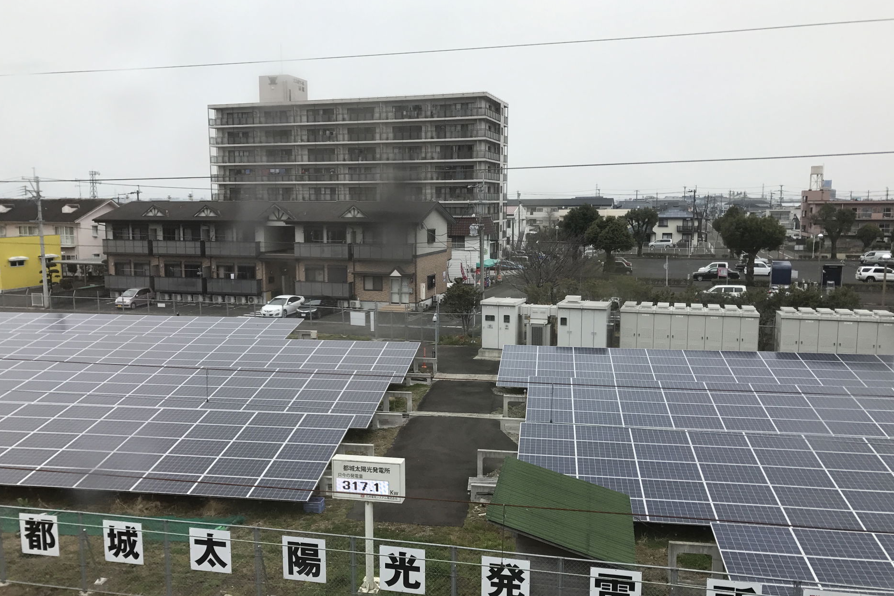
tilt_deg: -7.3
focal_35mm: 30
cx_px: 441
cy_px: 307
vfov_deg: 43.6
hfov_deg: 61.9
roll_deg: +0.9
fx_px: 745
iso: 20
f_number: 1.8
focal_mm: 3.99
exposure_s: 1/1168
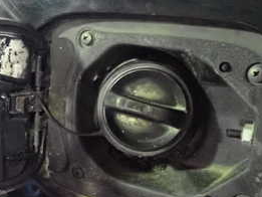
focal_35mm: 69
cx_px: 21
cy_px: 129
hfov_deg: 27.1
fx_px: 522
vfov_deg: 21.3
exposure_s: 1/80
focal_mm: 5.4
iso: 5000
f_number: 2.3
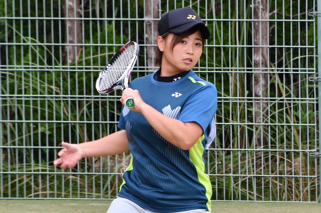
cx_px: 160
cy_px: 106
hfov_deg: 3.4
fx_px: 5348
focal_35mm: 600
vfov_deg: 2.3
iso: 1000
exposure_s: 1/500
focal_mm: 300
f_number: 11
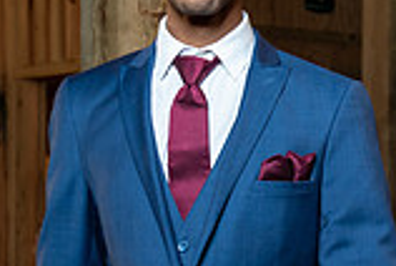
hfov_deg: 13.1
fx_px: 1697
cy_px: 295
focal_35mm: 154
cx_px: 401
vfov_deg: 8.9
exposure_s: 1/125
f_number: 4
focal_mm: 42
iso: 2000
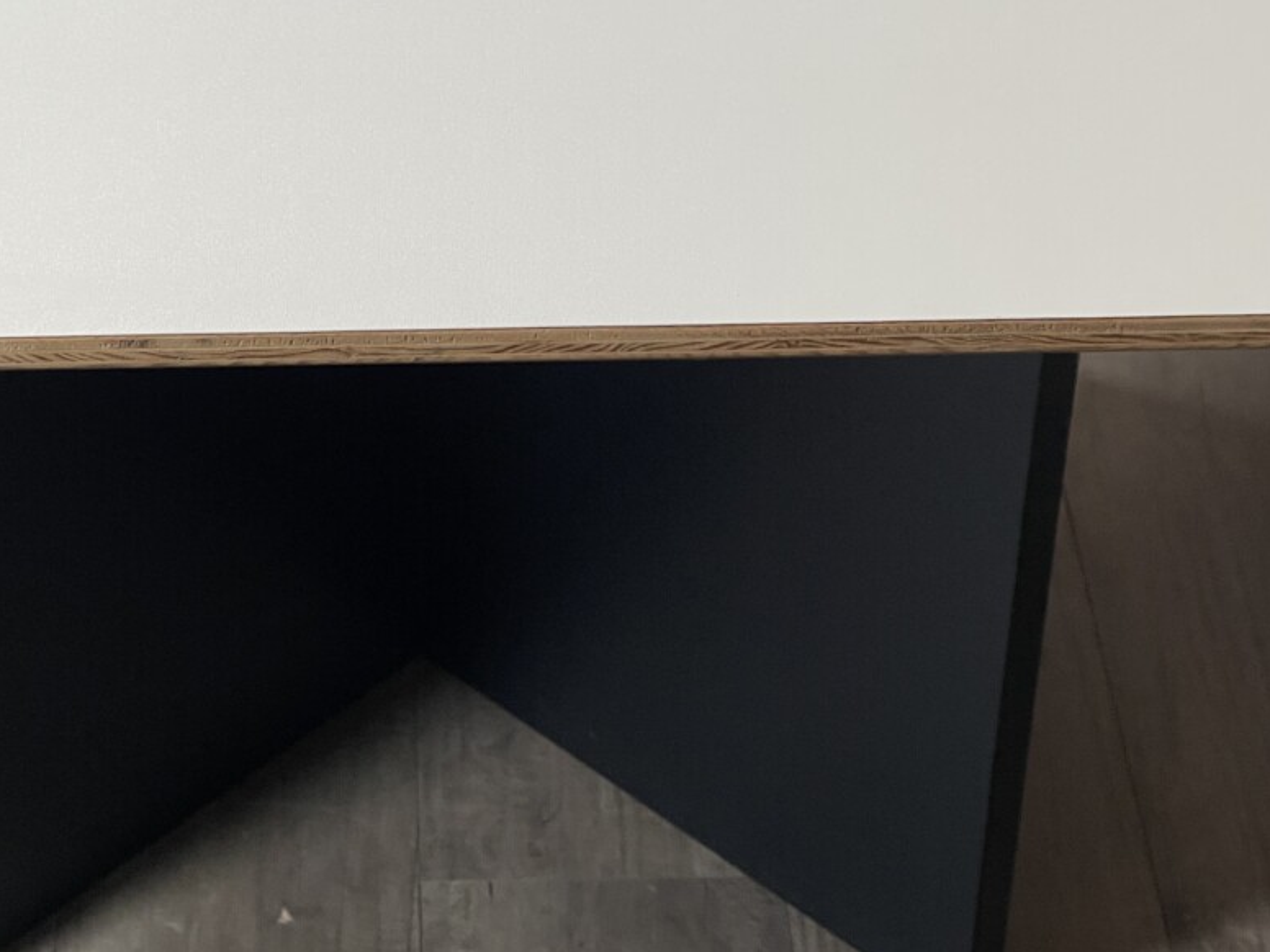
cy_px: 435
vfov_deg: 14.9
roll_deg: +2.1
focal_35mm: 99
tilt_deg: -40.7
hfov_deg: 19.7
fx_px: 3632
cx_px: 347
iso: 125
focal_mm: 7.5
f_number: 2.2
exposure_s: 1/100
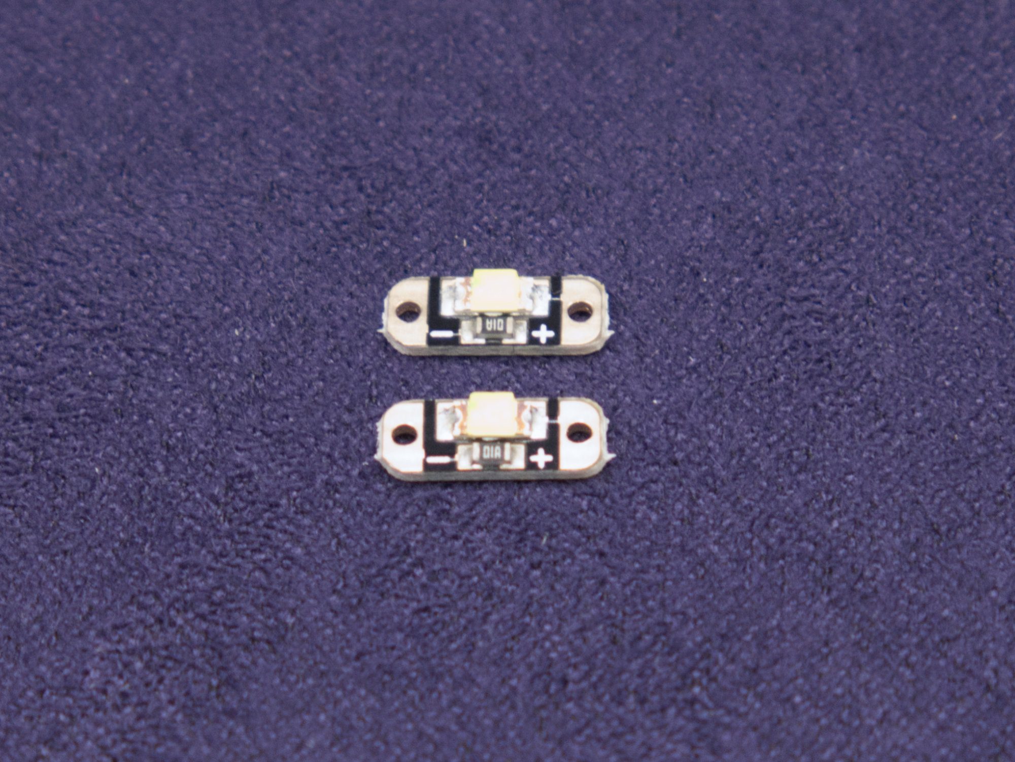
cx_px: 508
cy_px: 381
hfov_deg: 25.0
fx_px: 2287
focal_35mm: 78
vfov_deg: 18.9
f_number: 5.5
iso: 1000
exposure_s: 1/100
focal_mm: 38
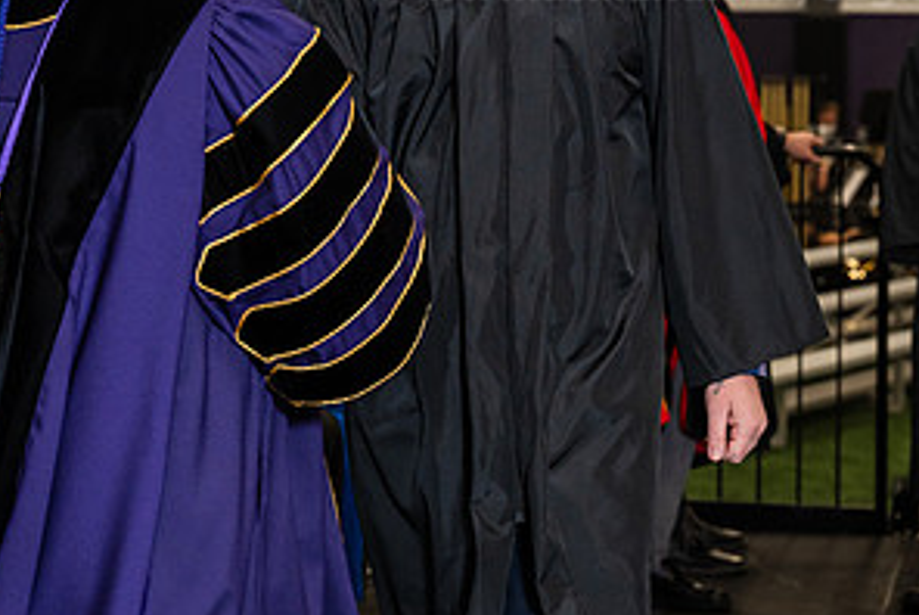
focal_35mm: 137
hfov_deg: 14.9
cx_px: 283
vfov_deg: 10.0
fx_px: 3501
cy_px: 51
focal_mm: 70
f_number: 4.5
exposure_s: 1/200
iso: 1250
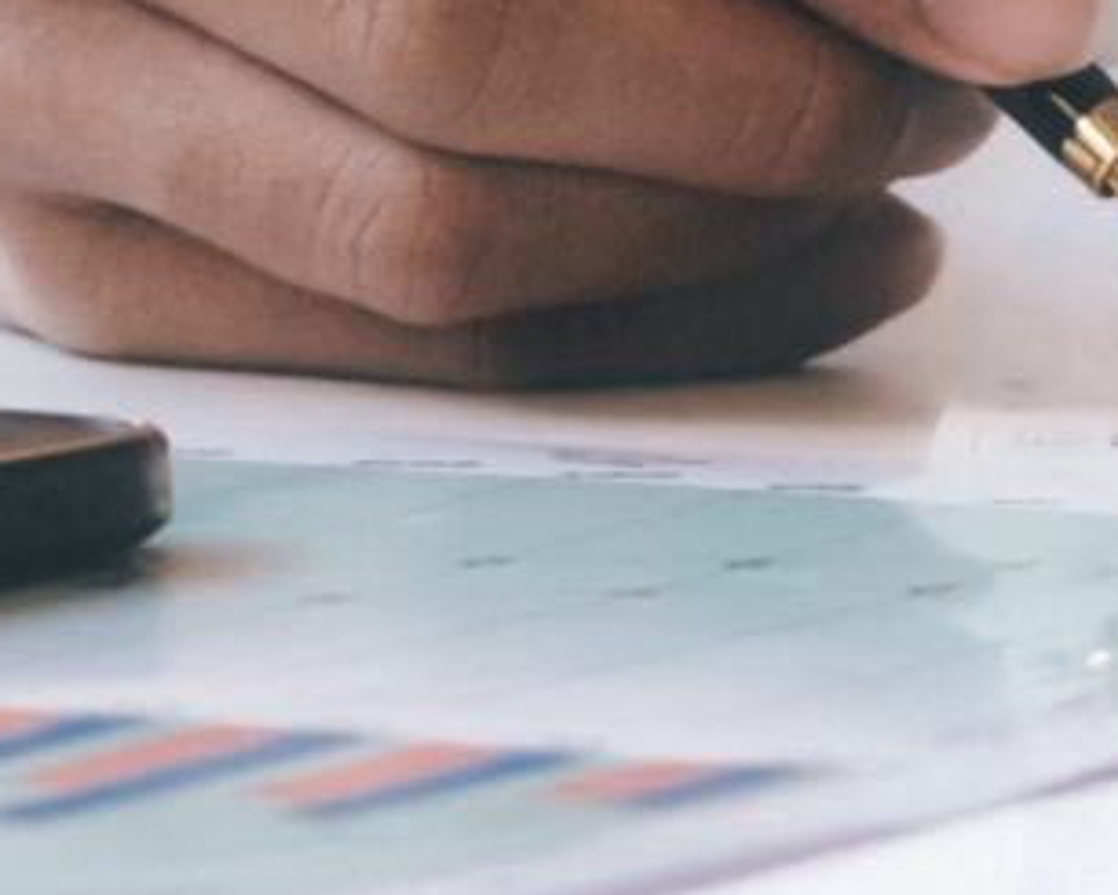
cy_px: 71
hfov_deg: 5.0
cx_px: 1461
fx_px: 12743
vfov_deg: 4.0
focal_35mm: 385
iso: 800
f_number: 3.6
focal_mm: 32.9
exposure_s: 1/125
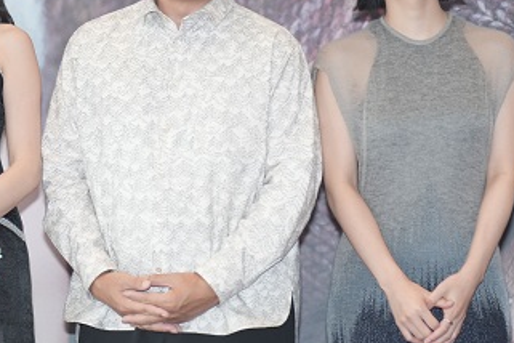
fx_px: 2770
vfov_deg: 7.1
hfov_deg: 10.6
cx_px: 211
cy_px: 119
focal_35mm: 194
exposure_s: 1/250
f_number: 2.8
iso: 1250
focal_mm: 89
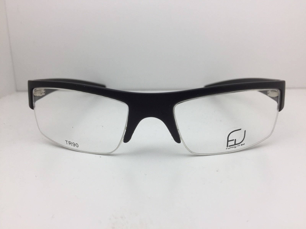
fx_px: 256
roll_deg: +0.2
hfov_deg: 61.7
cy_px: 114
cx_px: 153
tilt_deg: -16.7
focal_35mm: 29
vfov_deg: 48.2
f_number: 2.2
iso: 32
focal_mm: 4.15
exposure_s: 1/100
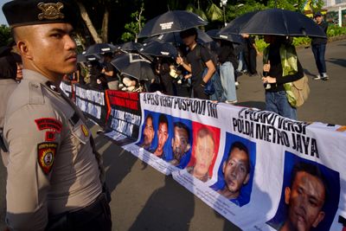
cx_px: 173
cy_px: 116
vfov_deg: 44.4
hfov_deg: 62.9
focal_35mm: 29
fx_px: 283
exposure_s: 1/200
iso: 200
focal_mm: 29.4
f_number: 16
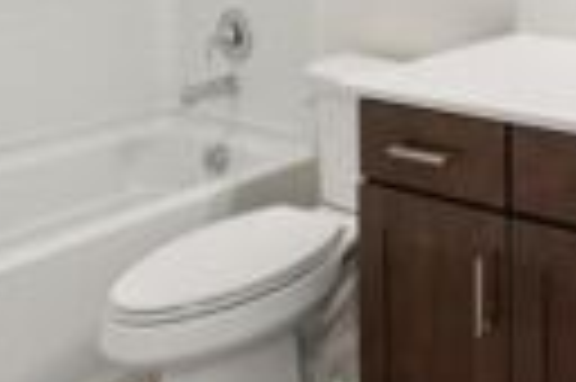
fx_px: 751
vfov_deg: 25.0
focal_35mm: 47
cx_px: 684
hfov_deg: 34.1
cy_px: -106
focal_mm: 10
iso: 250
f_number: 10
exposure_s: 1/15
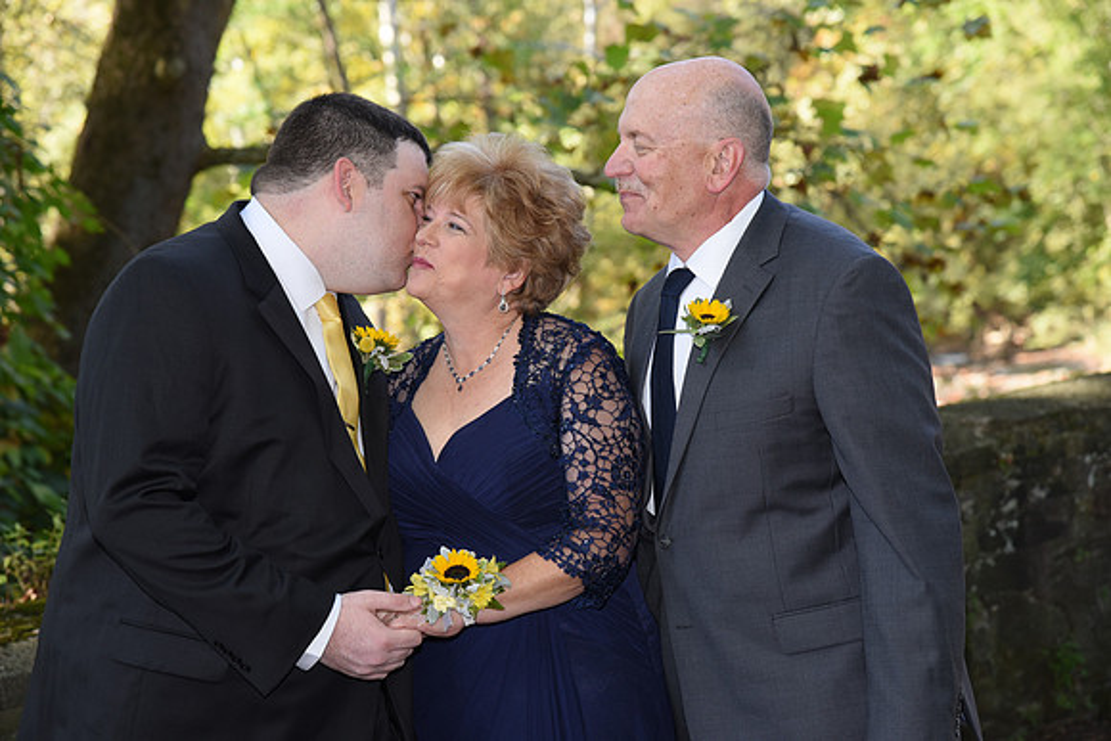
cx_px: 556
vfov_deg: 13.7
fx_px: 3087
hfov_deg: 20.4
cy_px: 370
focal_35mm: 100
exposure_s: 1/200
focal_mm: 100
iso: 640
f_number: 5.6
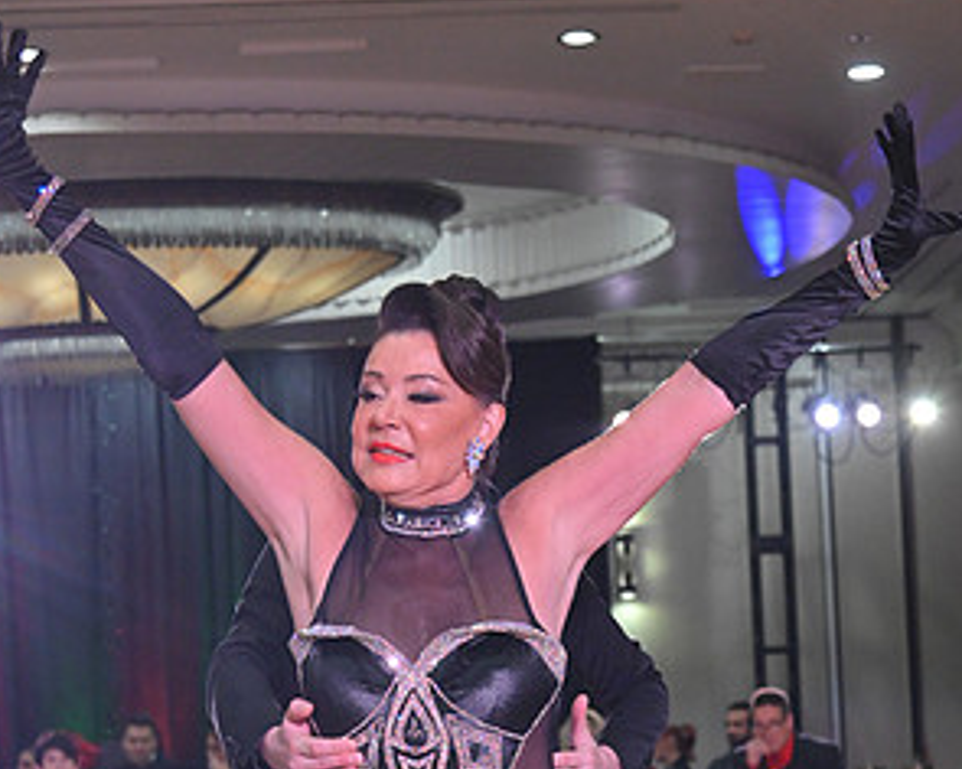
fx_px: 3046
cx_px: 556
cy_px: 922
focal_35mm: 107
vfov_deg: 14.0
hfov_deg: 17.9
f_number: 5
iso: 2500
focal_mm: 58
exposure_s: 1/400
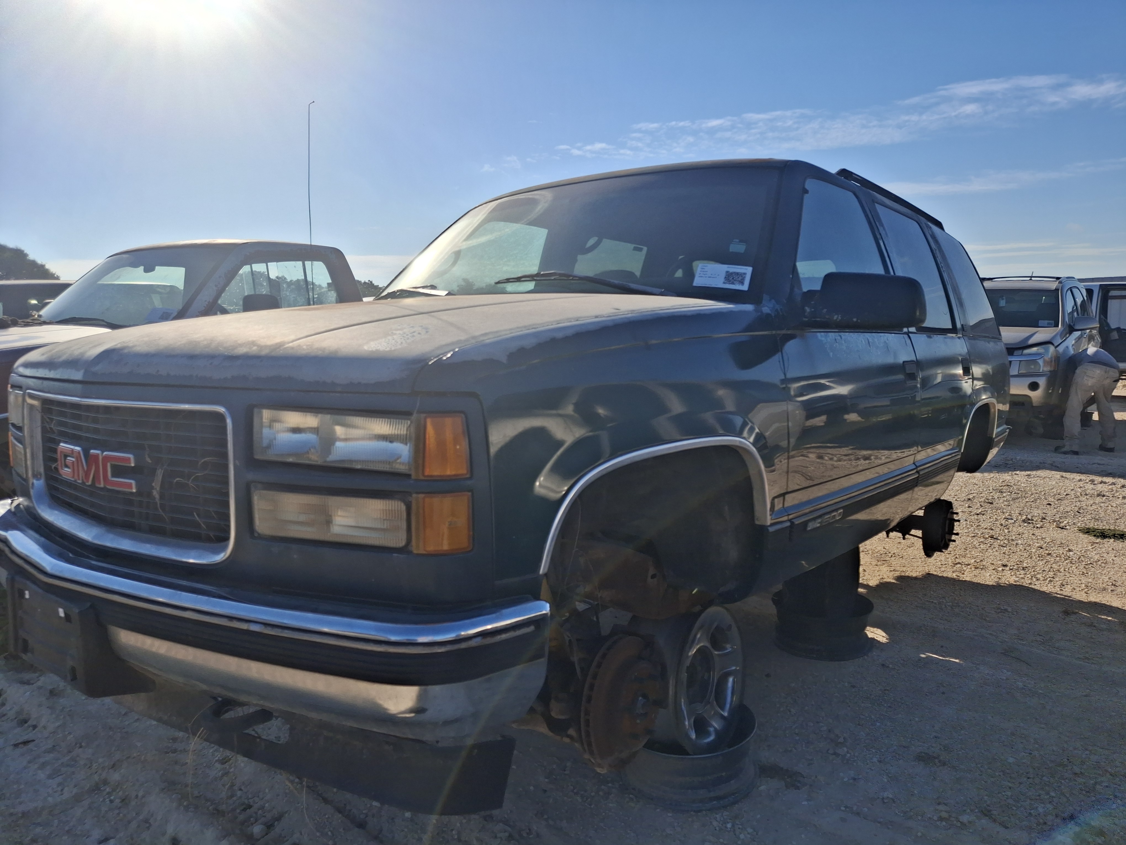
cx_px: 563
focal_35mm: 25
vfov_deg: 54.9
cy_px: 422
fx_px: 813
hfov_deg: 69.4
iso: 32
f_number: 1.8
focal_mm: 4.69
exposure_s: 1/4525
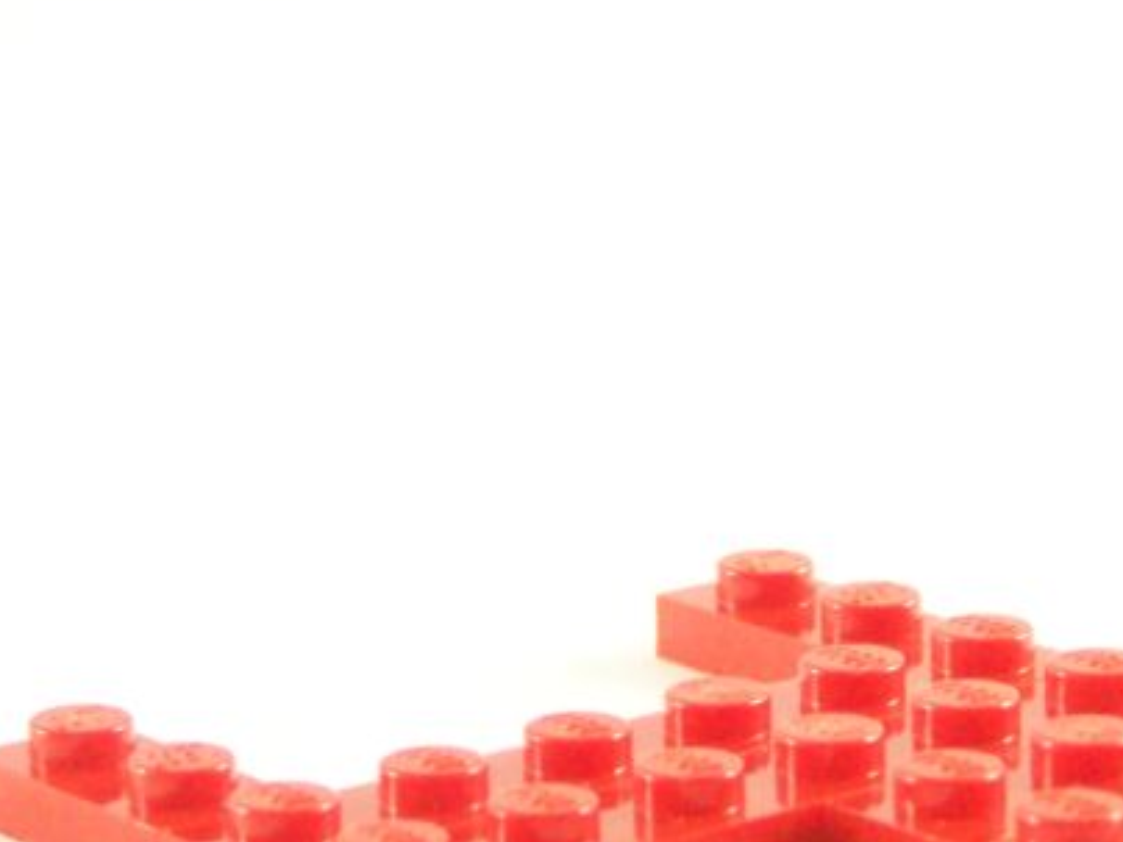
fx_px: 6164
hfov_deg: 10.4
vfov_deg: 7.8
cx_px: 834
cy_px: 445
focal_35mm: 190
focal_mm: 12.4
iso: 400
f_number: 3.2
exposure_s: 1/60
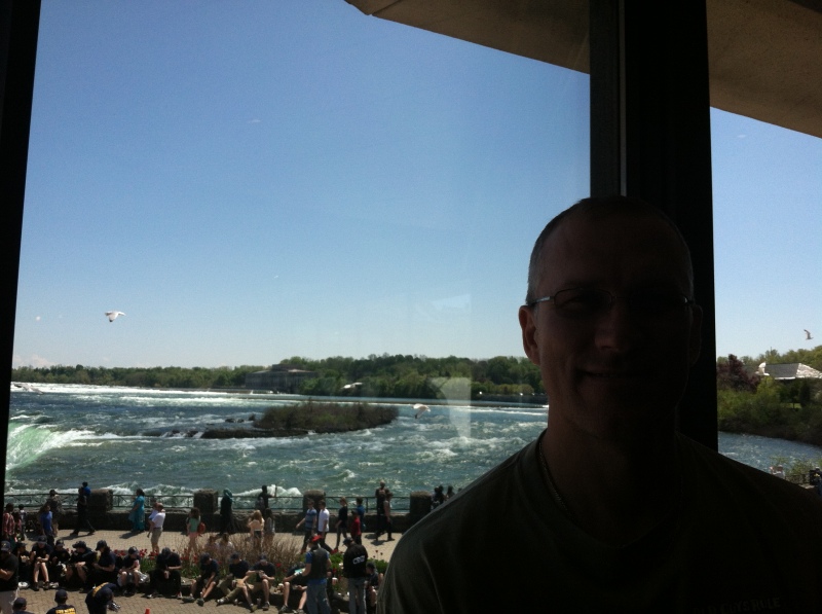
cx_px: 411
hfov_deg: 52.7
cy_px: 307
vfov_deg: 40.6
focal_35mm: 35
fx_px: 830
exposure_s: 1/1515
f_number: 2.8
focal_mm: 3.85
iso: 80
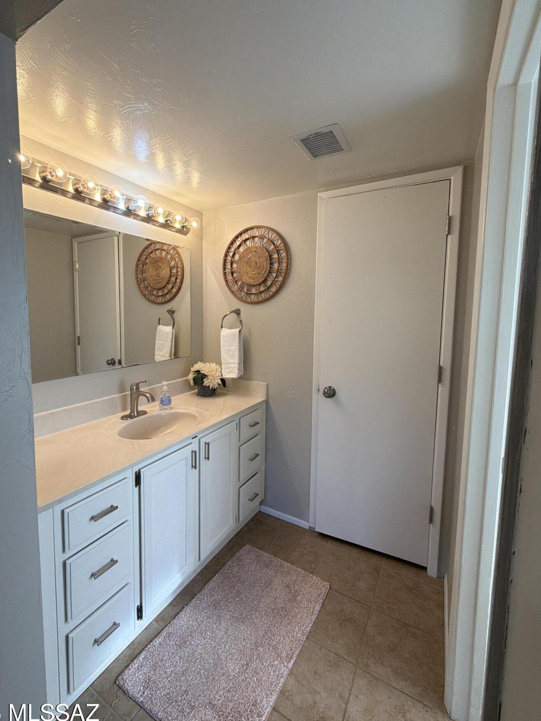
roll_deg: -1.0
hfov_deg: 77.8
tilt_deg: -5.5
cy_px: 339
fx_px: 333
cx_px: 240
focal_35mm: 16
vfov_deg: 94.4
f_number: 2.2
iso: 100
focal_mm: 2.22
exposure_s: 1/120
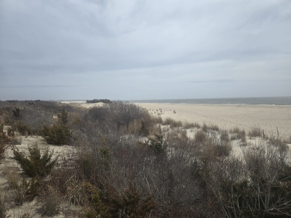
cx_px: 146
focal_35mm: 23
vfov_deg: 58.9
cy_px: 109
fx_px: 193
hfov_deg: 73.9
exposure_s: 1/1218
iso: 12
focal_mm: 6.3
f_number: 1.7
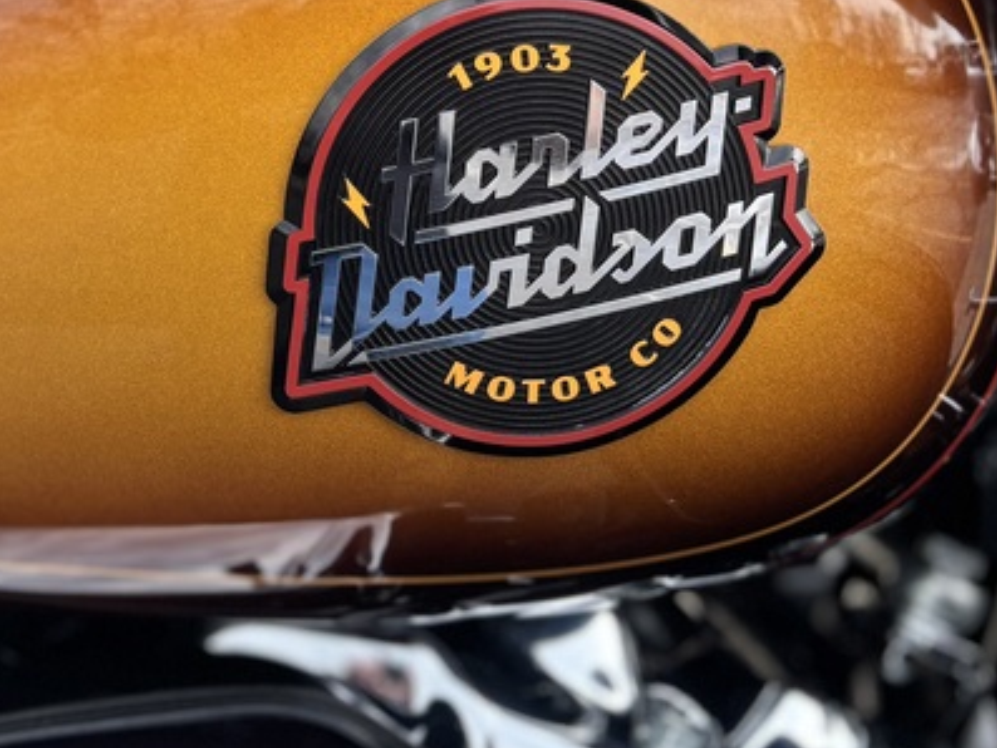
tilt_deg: -5.8
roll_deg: -0.4
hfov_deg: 27.5
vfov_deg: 21.2
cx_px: 23
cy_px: -5
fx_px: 1930
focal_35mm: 67
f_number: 1.6
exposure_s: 1/155
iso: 40
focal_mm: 5.96
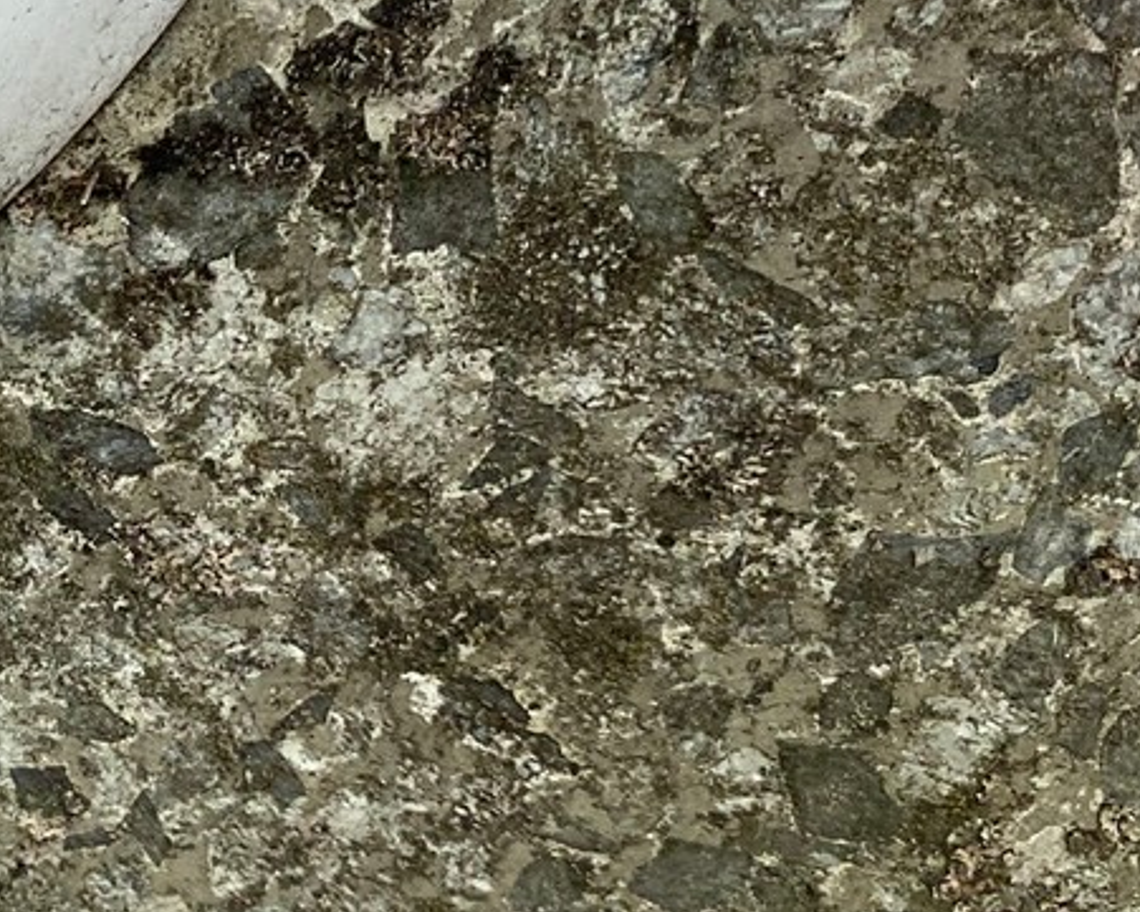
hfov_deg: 21.0
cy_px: 149
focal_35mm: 81
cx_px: -415
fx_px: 2733
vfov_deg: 18.7
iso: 80
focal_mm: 4.25
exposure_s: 1/122
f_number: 1.8
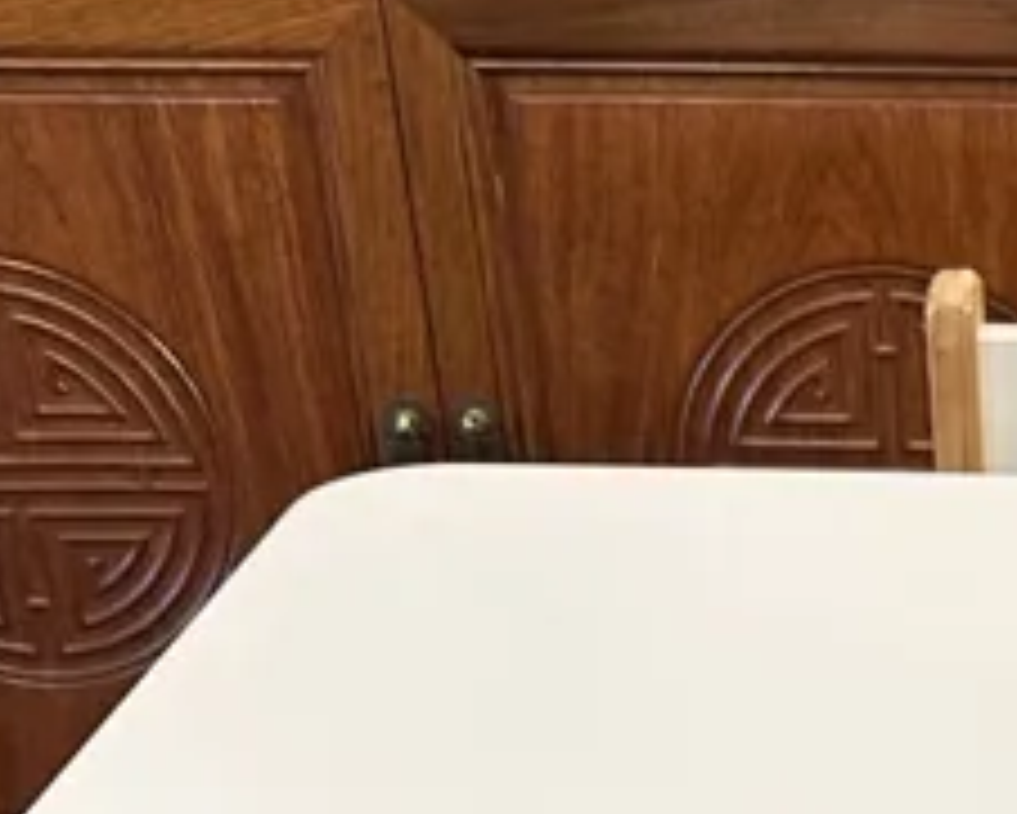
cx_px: 1408
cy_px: 1327
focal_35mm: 106
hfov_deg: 16.8
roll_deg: -0.7
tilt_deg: -33.1
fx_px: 3192
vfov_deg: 13.5
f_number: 1.78
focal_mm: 6.86
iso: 125
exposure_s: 1/50
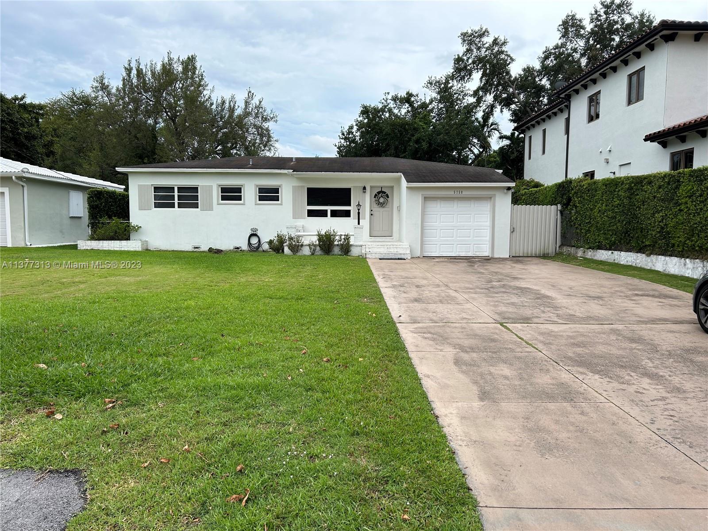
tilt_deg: -4.8
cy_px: 266
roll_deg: +0.0
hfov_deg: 67.3
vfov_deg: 53.1
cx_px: 354
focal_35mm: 26
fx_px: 532
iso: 50
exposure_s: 1/3165
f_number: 1.5
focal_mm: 5.7
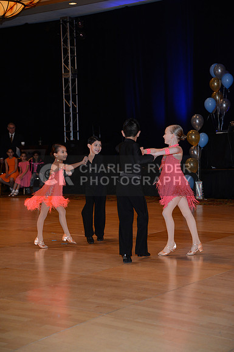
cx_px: 117
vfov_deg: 28.9
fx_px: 684
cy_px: 176
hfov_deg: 19.4
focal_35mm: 70
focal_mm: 70
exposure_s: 1/200
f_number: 4.5
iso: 2000
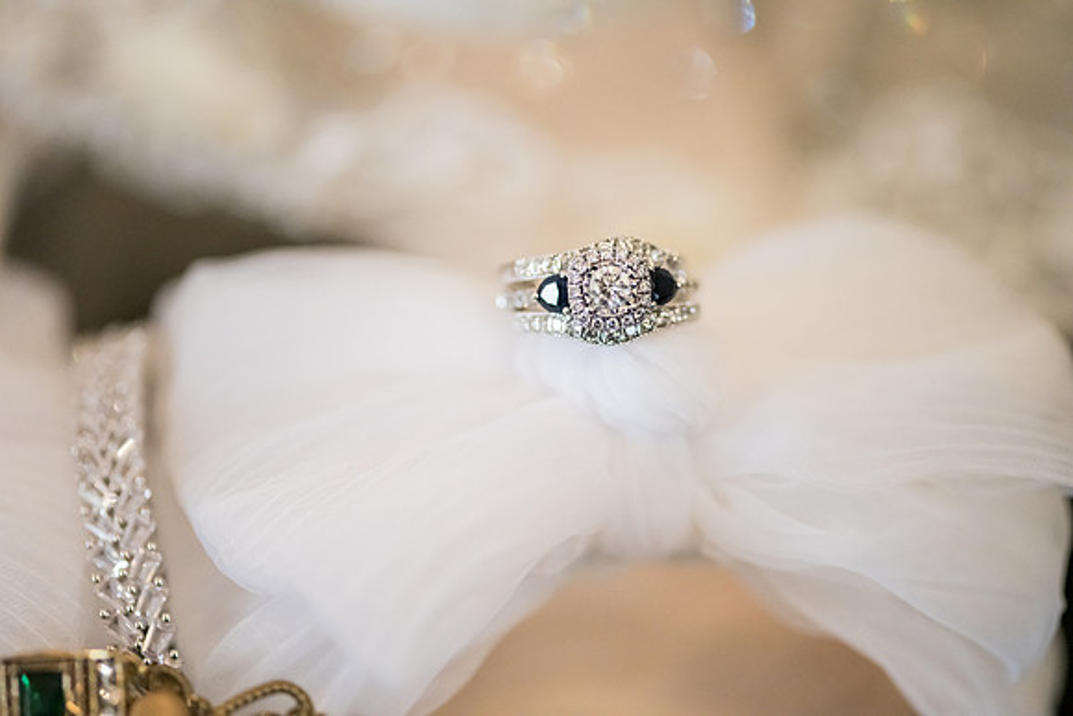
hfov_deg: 19.5
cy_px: 358
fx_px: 3130
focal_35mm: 105
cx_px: 536
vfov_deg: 13.0
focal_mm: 105
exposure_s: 1/320
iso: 3200
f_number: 4
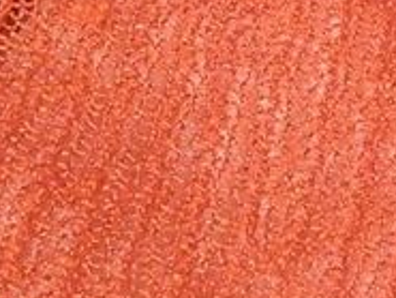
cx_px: 450
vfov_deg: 9.6
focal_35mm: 151
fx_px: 1729
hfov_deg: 12.8
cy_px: -140
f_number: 3.3
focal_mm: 4.7
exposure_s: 1/30
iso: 400
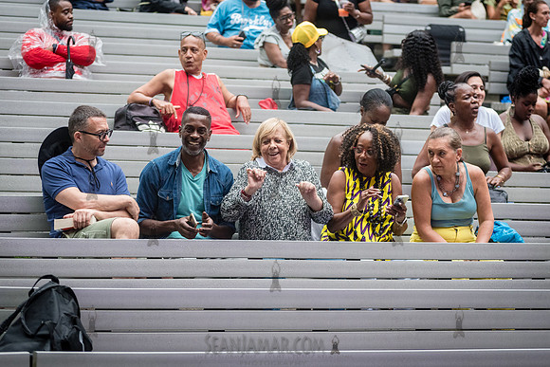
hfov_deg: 15.6
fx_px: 2014
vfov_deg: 10.4
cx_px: 289
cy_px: 189
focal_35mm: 132
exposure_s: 1/400
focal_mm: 120
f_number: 4
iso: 3200
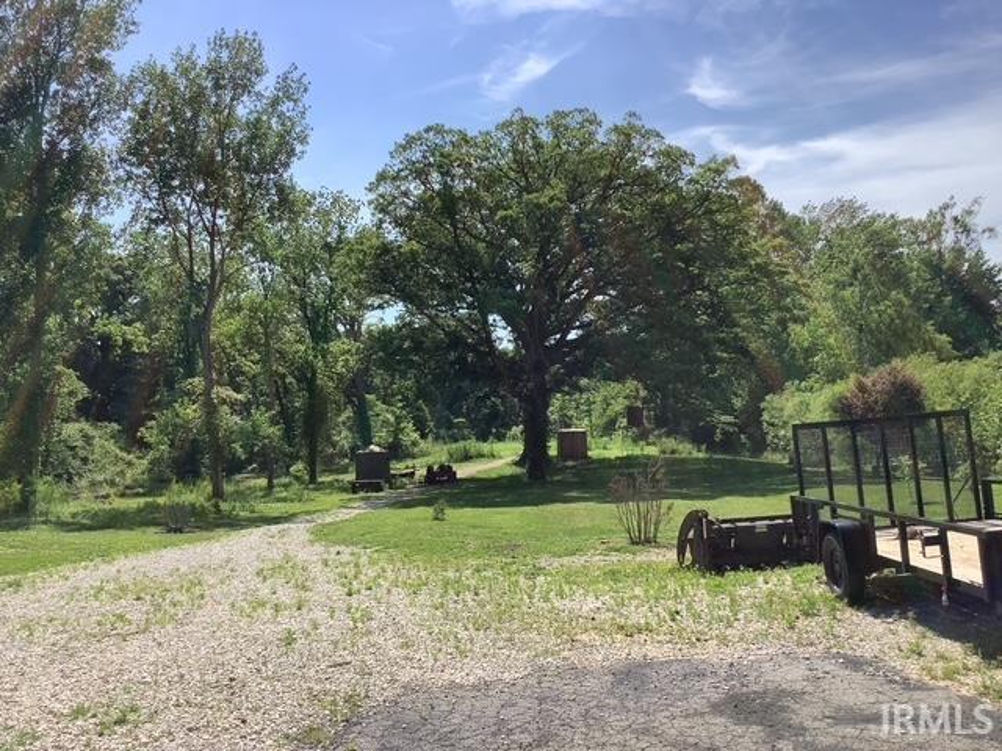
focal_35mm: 31
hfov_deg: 58.4
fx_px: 897
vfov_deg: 45.4
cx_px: 501
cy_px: 376
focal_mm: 3.3
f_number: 2.4
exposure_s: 1/1538
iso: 25
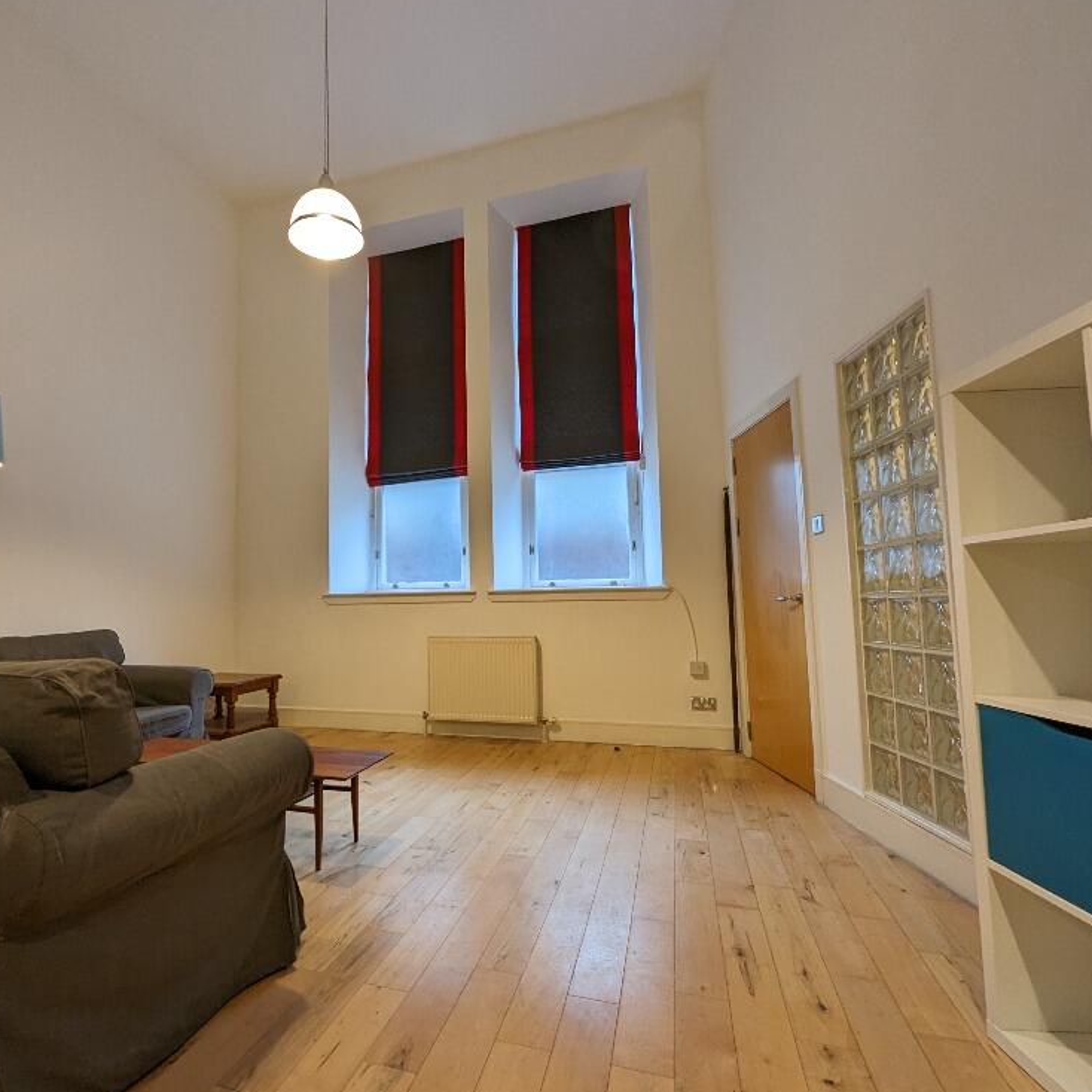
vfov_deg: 87.4
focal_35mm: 16
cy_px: 555
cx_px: 457
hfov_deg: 86.7
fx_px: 571
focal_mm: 1.95
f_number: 2.2
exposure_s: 1/25
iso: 72
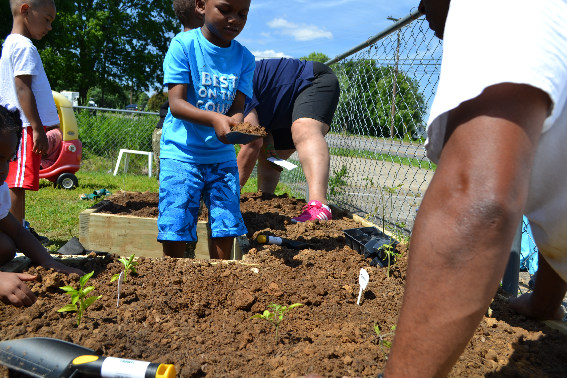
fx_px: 472
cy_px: 189
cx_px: 284
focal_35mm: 30
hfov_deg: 61.9
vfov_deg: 43.6
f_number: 7.1
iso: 100
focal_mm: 20
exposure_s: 1/400
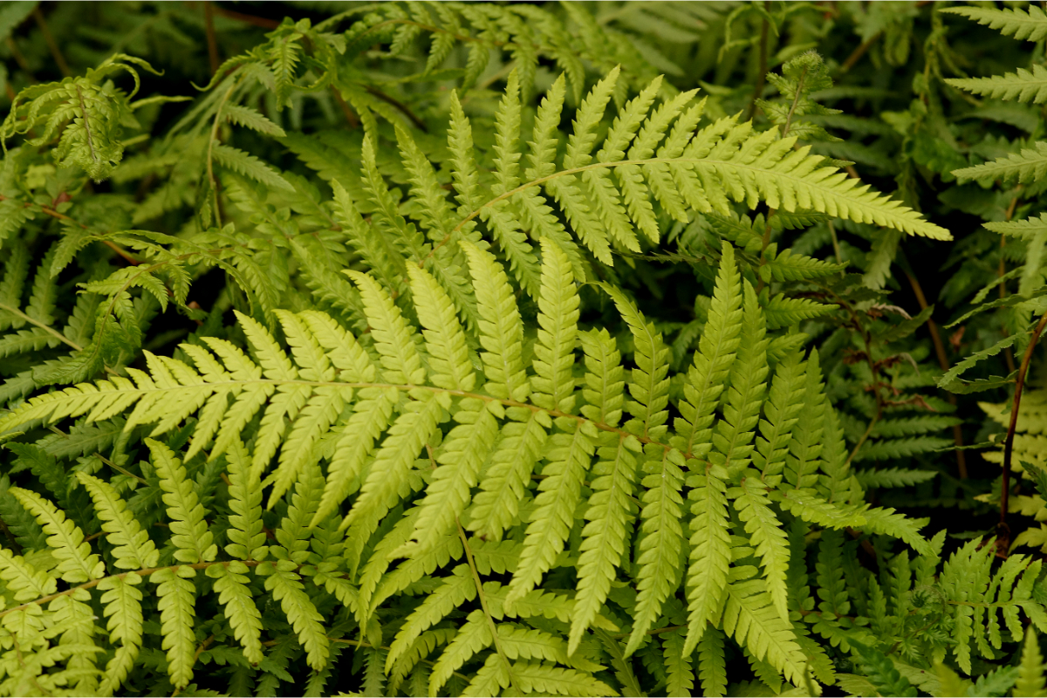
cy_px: 349
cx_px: 524
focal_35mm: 150
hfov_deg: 13.7
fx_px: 4362
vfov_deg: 9.1
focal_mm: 100
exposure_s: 1/160
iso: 500
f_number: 6.3
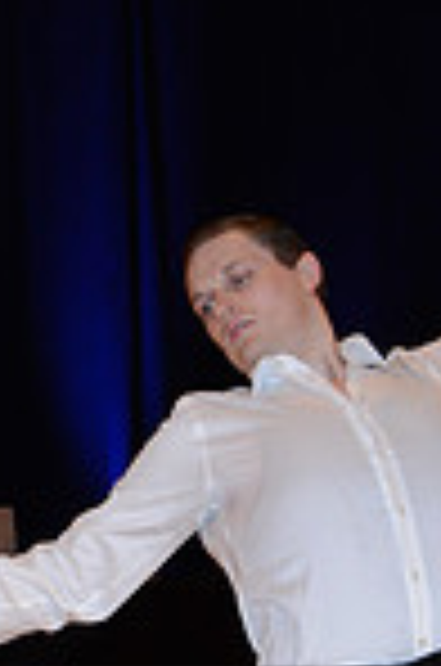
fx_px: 3323
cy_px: 819
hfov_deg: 7.5
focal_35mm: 180
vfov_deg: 11.2
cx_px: -133
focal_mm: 46
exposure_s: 1/200
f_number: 4.5
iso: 2000
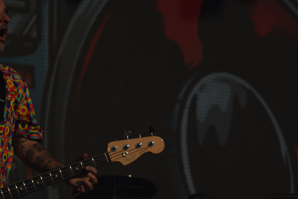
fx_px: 1672
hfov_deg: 10.2
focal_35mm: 202
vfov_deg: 6.8
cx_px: 229
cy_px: 105
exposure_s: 1/1600
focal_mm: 105
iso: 100
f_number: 8
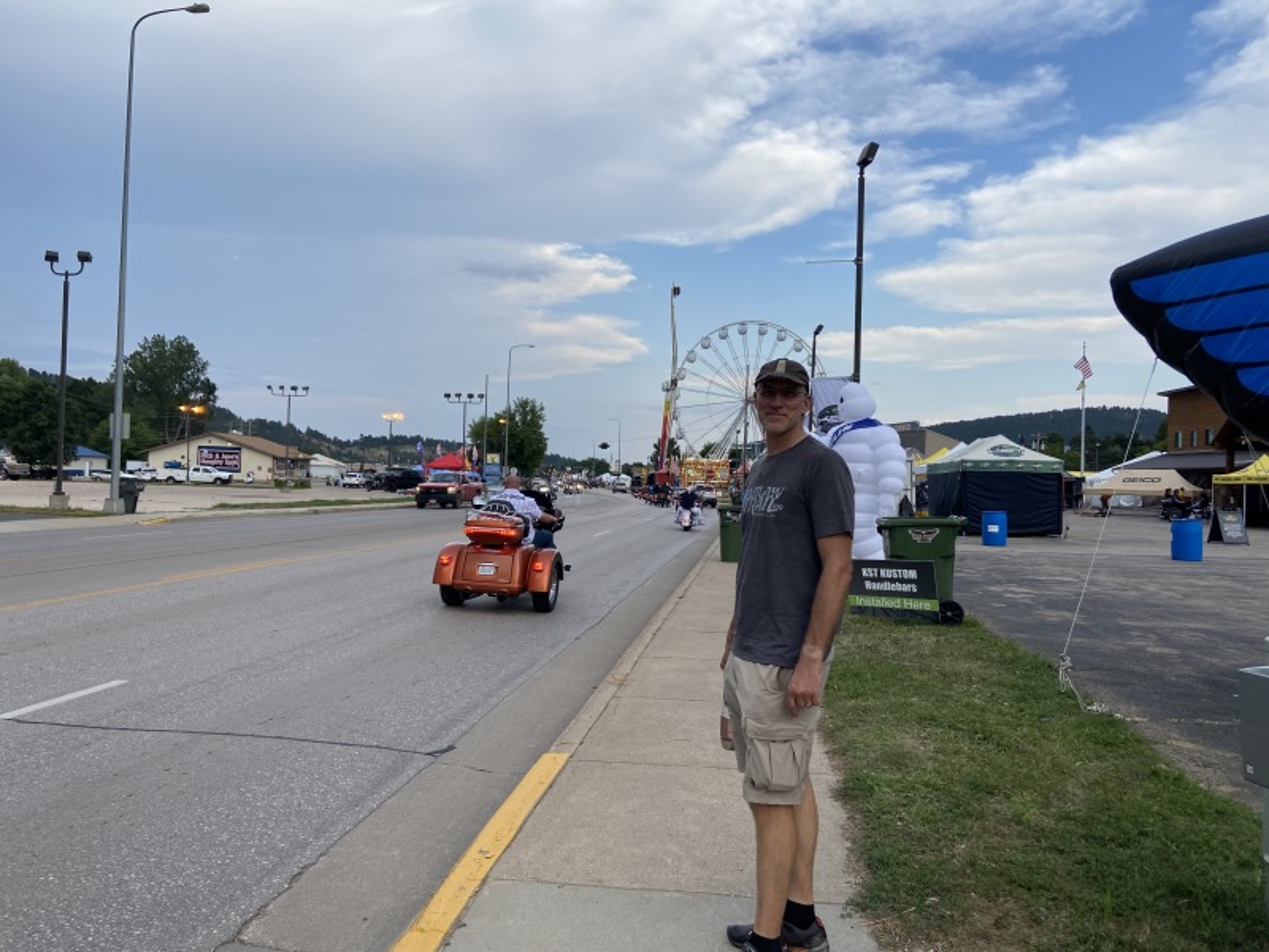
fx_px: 953
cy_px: 476
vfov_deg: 53.1
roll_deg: -1.8
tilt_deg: +0.2
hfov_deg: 67.3
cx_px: 634
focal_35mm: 26
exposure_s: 1/788
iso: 32
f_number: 1.8
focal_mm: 4.25
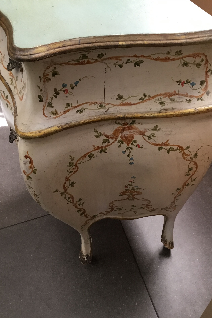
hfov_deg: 39.9
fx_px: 291
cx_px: 120
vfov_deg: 57.2
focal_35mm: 33
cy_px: 162
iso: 80
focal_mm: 3.3
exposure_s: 1/33
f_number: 2.4
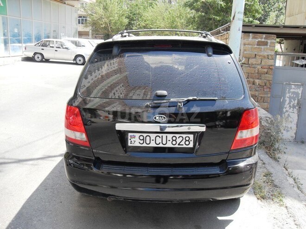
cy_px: 114
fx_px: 301
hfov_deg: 54.0
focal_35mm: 34
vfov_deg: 41.8
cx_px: 153
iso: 80
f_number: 2.8
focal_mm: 6.3
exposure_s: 1/250
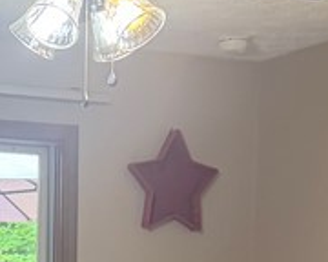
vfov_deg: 10.6
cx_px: 27
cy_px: 528
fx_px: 1291
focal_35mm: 133
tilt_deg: -9.2
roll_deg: -0.1
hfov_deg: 14.3
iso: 200
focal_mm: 6.76
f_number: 1.78
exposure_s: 1/60
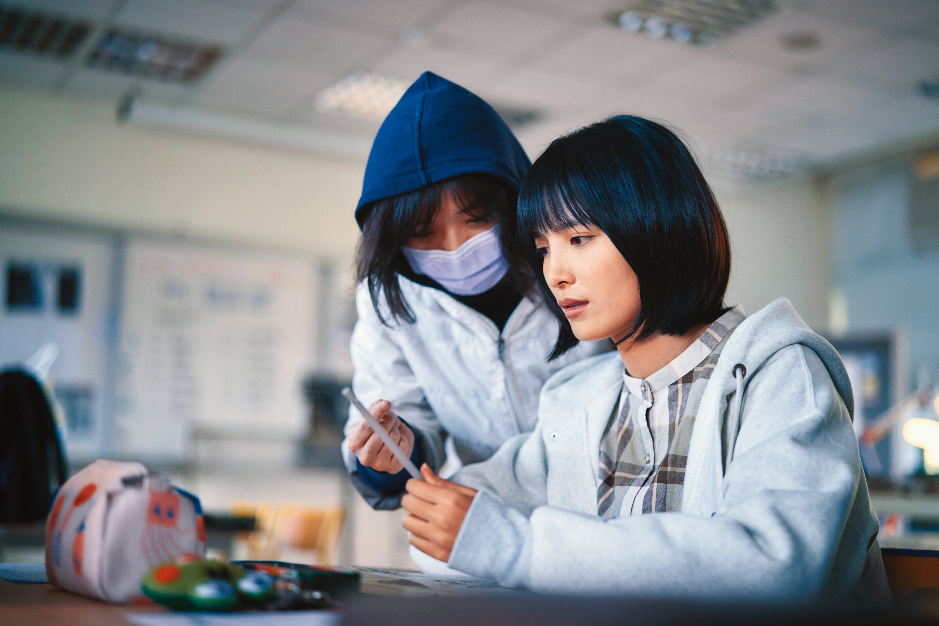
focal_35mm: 50
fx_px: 1304
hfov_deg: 39.6
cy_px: 313
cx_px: 470
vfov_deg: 27.0
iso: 250
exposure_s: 1/160
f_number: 1.4
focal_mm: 50
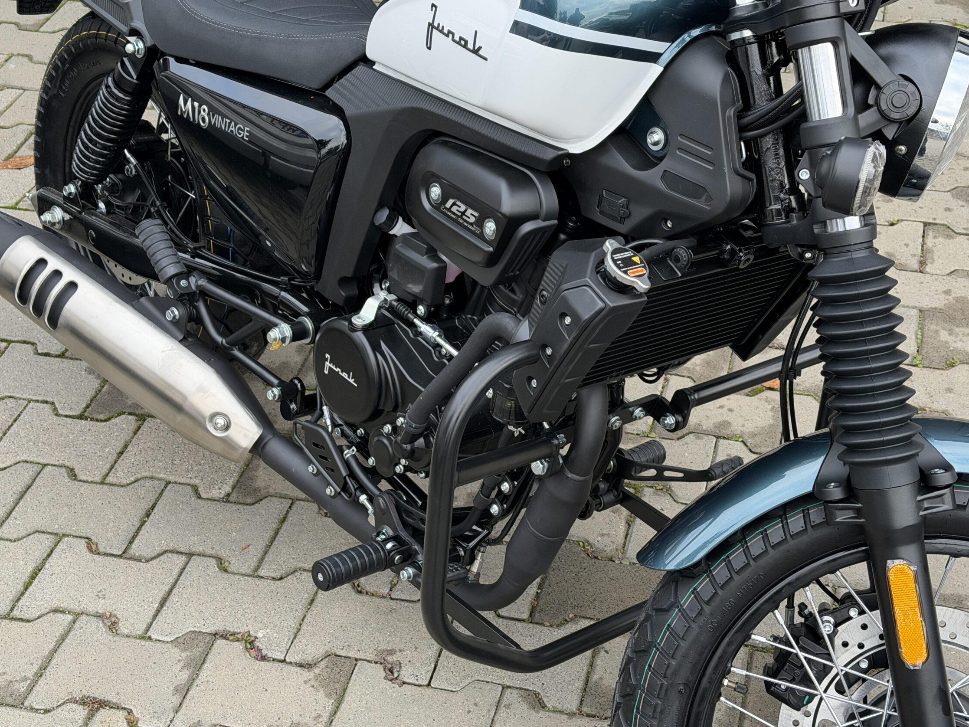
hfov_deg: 34.9
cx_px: 525
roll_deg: +1.0
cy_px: 325
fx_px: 1540
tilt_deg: -36.3
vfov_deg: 26.5
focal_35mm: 55
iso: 125
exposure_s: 1/216
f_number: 1.78
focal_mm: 6.76
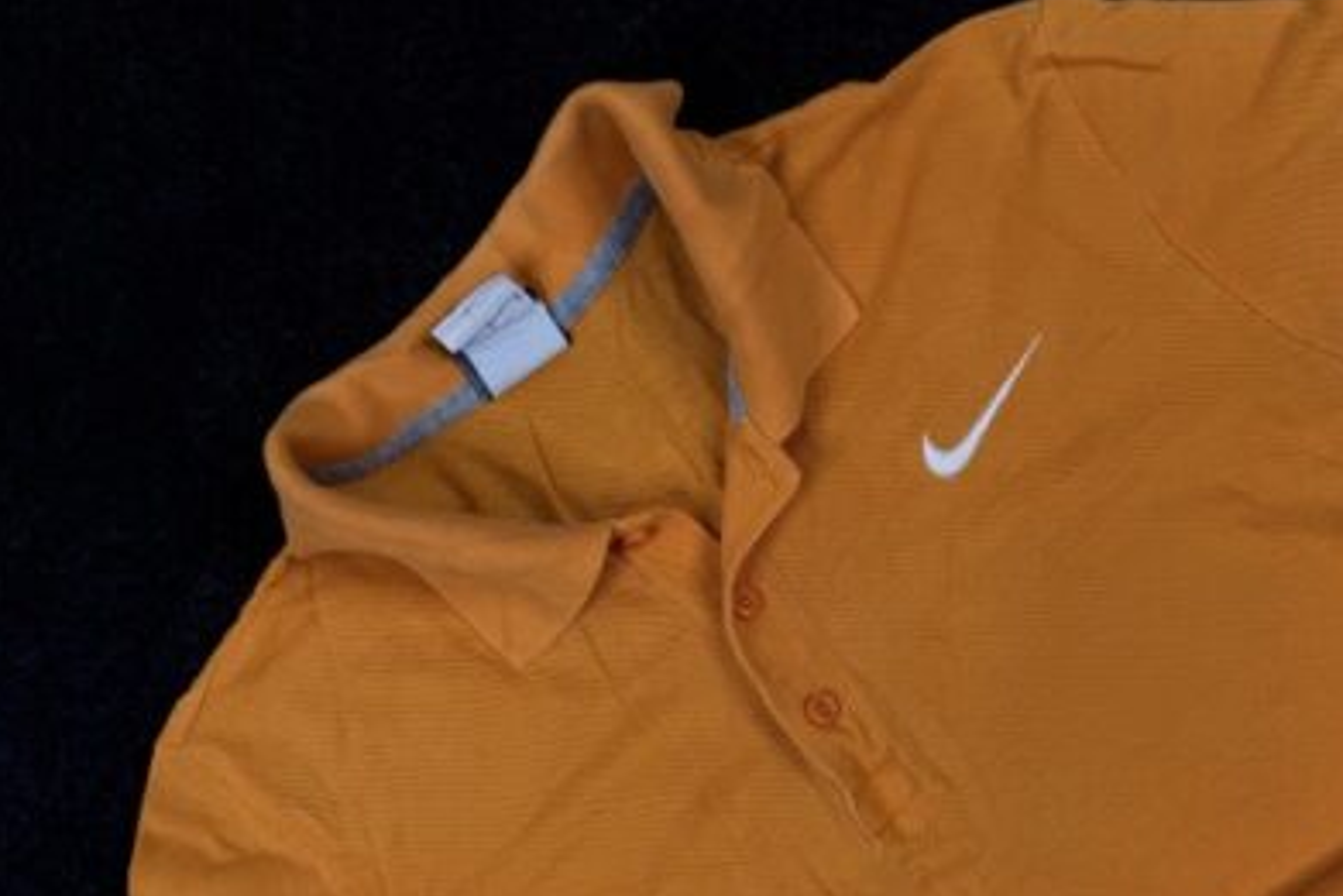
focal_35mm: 34
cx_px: 666
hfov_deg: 55.8
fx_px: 1269
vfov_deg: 38.6
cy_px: 582
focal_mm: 6.76
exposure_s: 1/154
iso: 64
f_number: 1.78
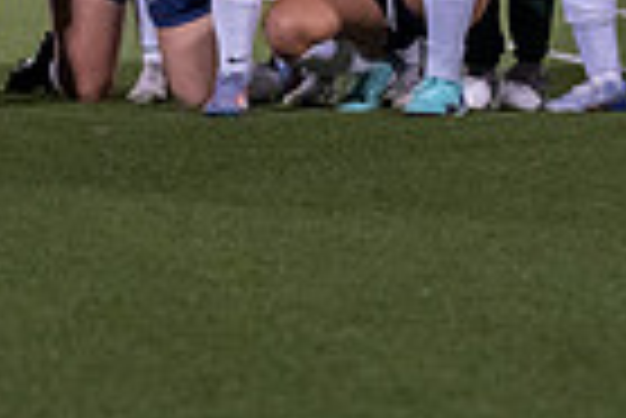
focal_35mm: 365
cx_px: -95
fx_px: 6353
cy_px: -217
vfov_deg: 3.8
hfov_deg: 5.6
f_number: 3.5
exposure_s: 1/320
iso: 3200
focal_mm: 79
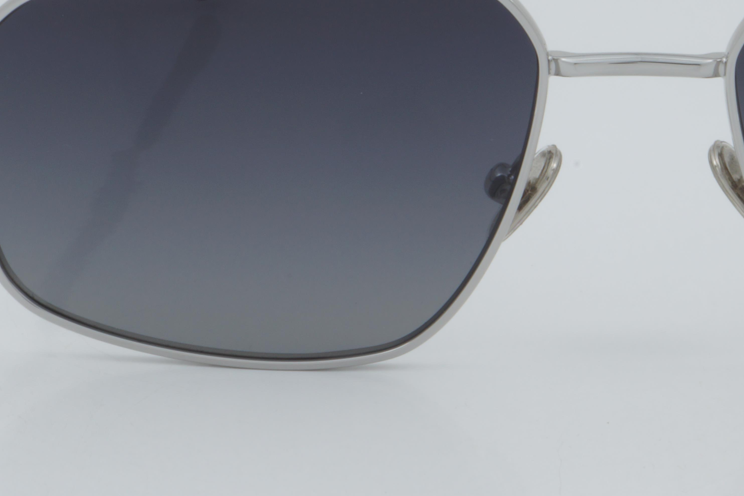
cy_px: 124
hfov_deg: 12.2
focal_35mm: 167
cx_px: 624
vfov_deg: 8.2
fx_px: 3451
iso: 100
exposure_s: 1/3
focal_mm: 55
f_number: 32
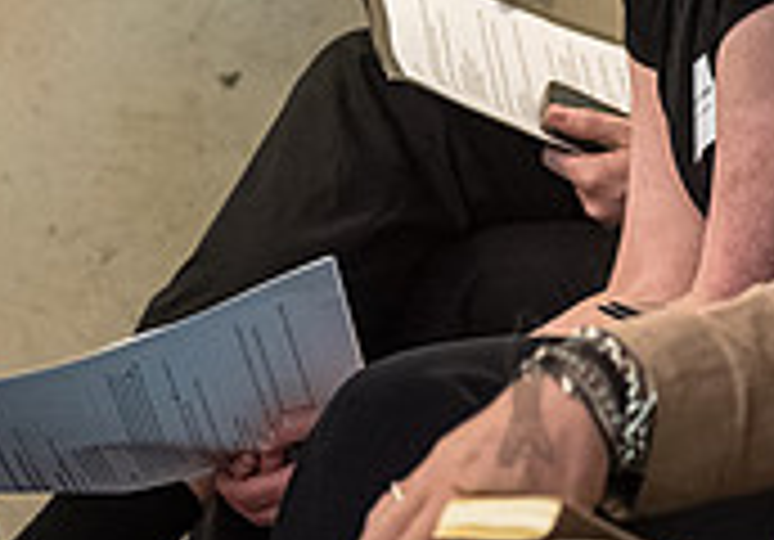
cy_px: -146
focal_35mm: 395
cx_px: 355
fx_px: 8615
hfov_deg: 5.1
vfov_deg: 3.6
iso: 4000
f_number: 4
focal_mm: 105
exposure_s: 1/320
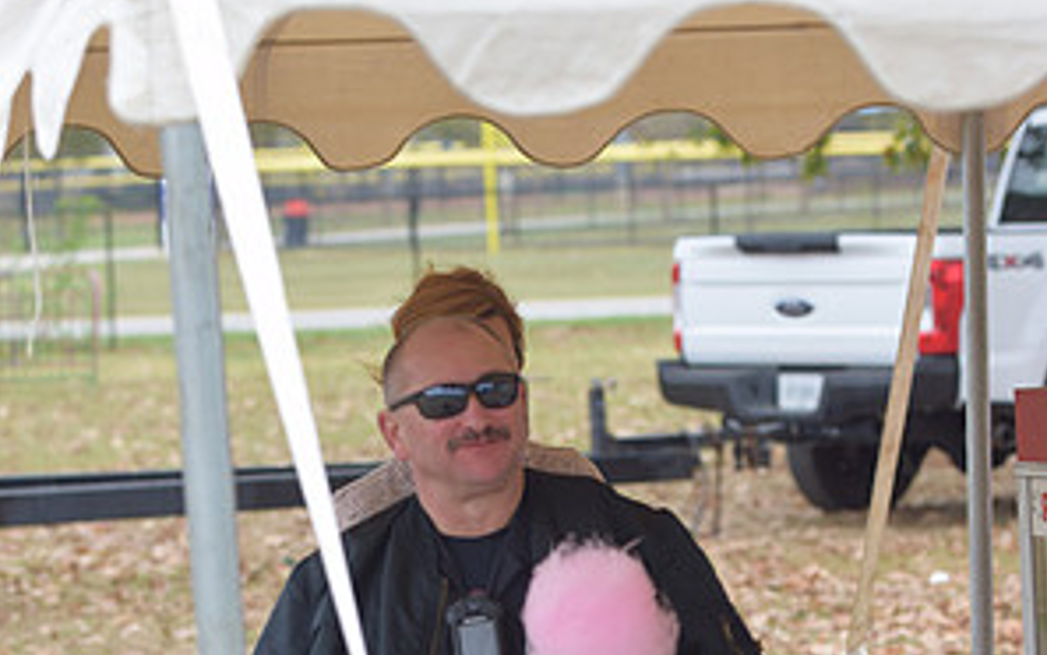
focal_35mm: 199
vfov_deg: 6.6
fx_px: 5682
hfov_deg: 10.5
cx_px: 525
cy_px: 690
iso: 200
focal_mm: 86
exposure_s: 1/400
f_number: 3.5
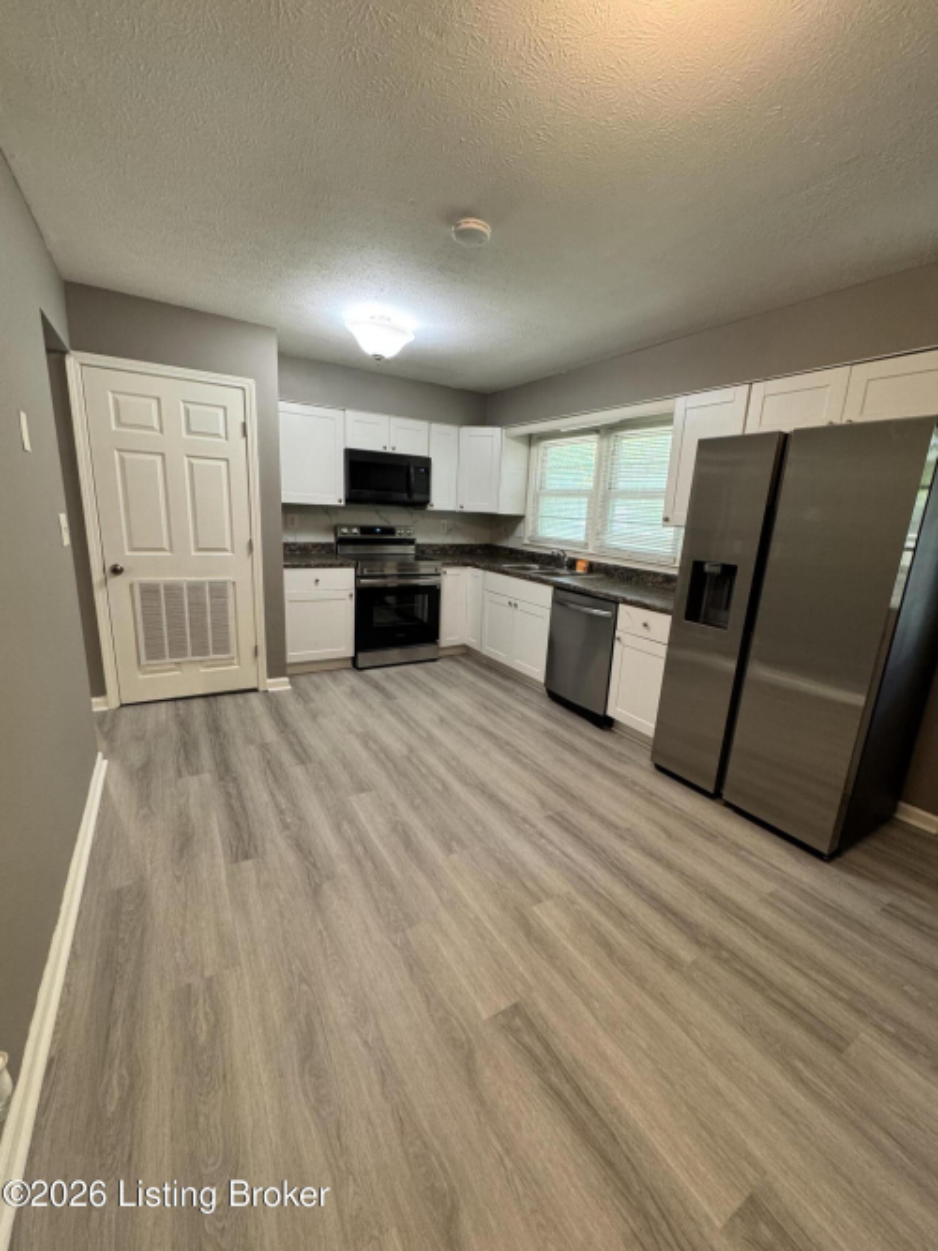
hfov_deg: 85.7
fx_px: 506
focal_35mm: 14
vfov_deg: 102.1
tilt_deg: -12.2
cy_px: 626
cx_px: 469
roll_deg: -3.4
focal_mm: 2.22
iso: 200
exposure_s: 1/60
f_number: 2.2
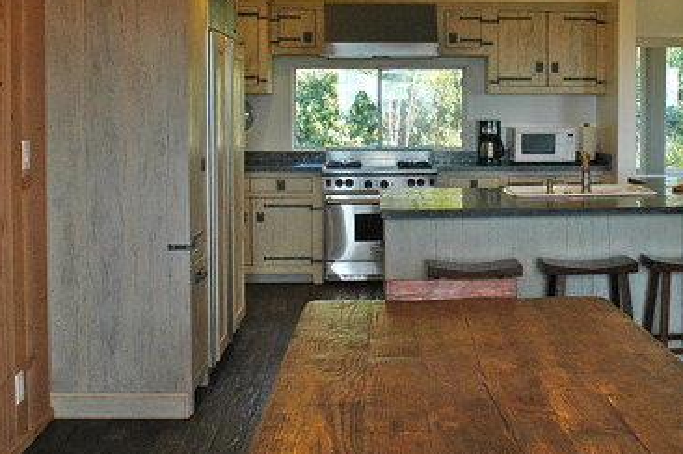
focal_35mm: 45
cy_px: 167
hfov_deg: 43.1
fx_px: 853
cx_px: 447
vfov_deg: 29.7
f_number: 5
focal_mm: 20
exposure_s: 1/100
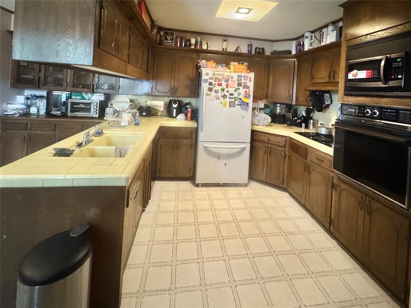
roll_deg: -0.7
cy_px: 154
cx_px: 206
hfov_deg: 102.1
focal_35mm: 14
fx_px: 166
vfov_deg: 85.7
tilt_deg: -7.4
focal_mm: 2.22
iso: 1000
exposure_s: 1/40
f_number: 2.2
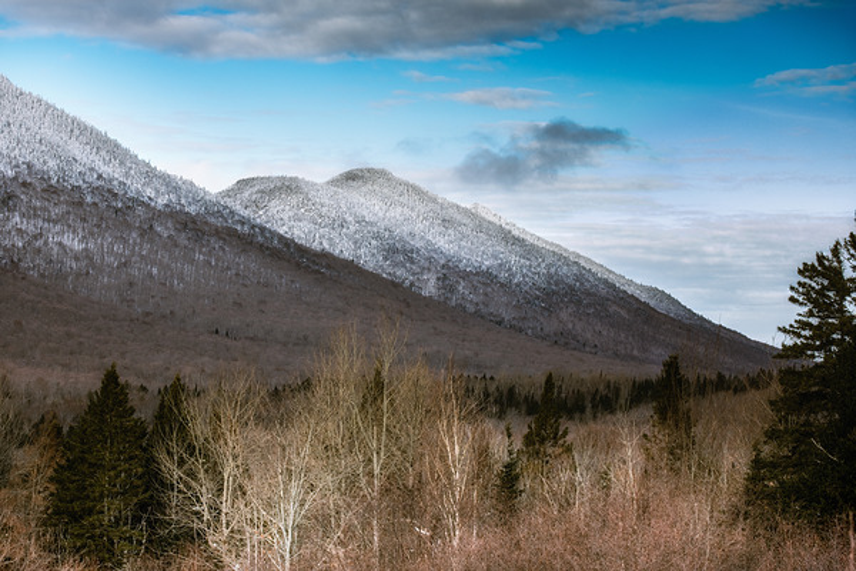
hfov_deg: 18.4
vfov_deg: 12.3
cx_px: 428
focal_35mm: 111
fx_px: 2639
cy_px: 286
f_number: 9
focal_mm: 74
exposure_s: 1/30
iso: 160
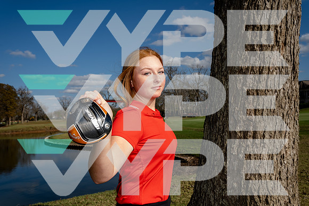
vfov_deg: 41.1
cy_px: 103
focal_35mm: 32
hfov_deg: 58.7
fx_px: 275
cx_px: 154
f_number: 8
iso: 50
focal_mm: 32
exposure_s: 1/250
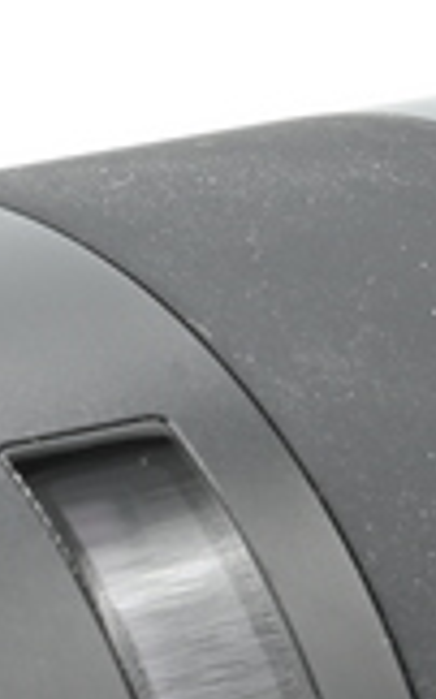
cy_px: 841
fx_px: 7295
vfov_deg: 5.5
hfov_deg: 3.4
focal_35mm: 383
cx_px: 212
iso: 200
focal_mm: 75
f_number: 16
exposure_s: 1/13
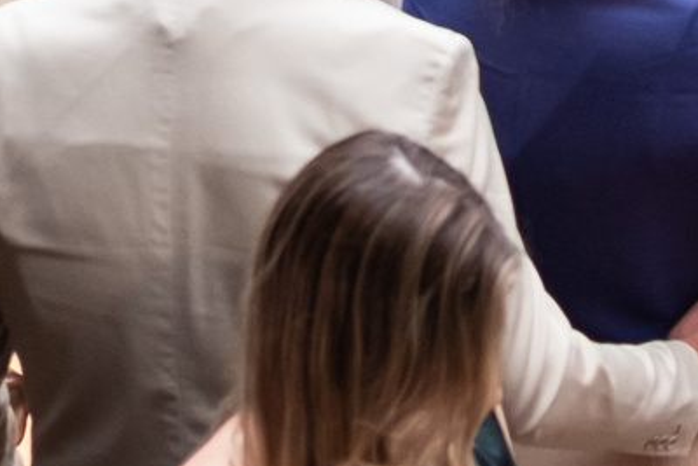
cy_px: -476
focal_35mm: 224
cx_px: 642
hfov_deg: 9.1
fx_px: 4344
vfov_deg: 6.0
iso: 800
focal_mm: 23
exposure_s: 1/250
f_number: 2.5
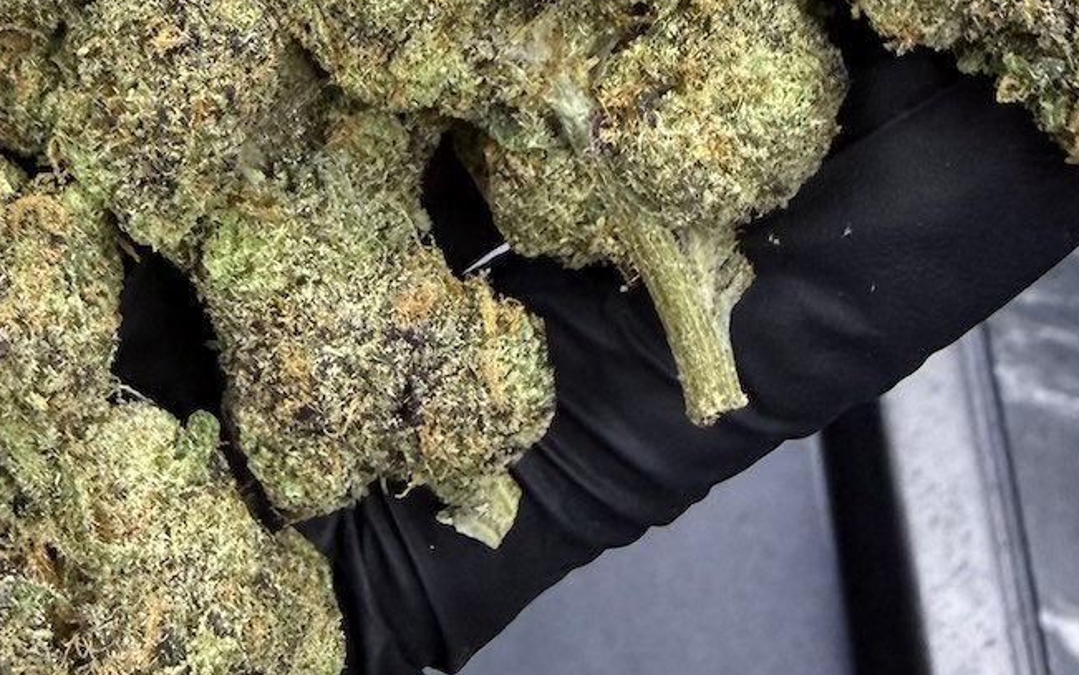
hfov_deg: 27.0
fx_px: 2206
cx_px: 242
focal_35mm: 75
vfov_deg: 16.9
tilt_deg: -62.4
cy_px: -51
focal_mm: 2.22
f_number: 2.2
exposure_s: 1/100
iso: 320
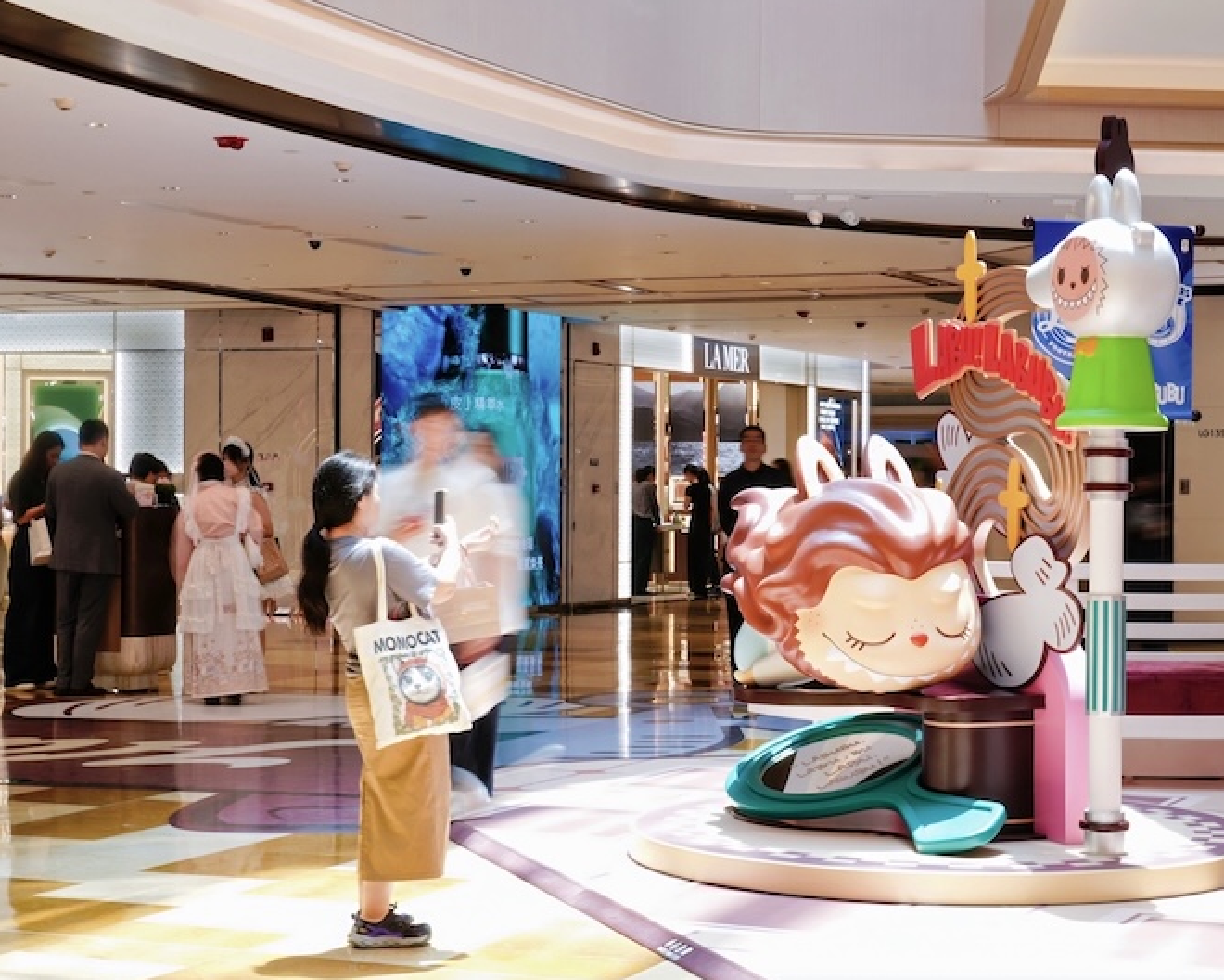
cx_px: 679
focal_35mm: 66
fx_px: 2391
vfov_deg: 23.1
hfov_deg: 28.7
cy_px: 488
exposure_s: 1/4
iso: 50
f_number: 11
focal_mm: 58
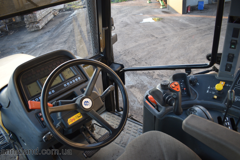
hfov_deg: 67.4
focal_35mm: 27
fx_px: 180
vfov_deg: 48.0
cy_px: 80
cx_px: 120
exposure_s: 1/80
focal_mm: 18
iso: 400
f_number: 4.5
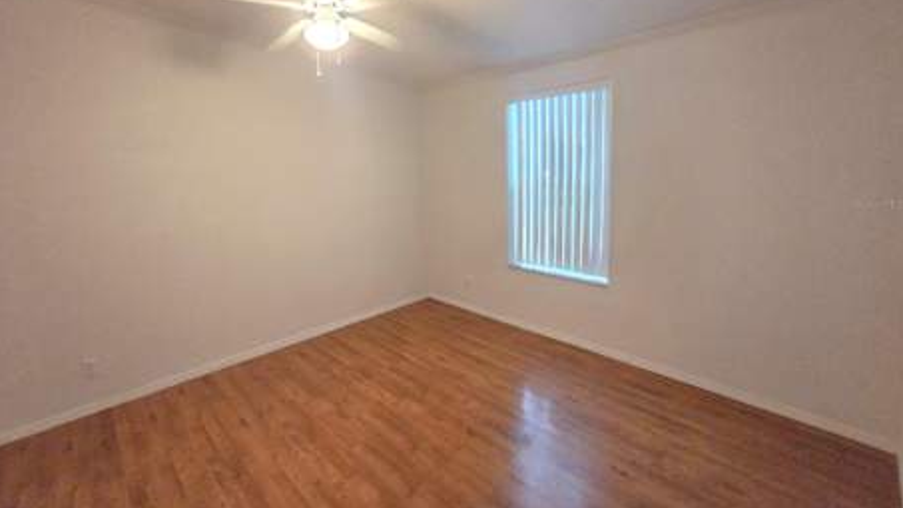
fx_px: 359
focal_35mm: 15
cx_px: 429
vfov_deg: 69.8
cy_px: 203
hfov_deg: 102.9
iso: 640
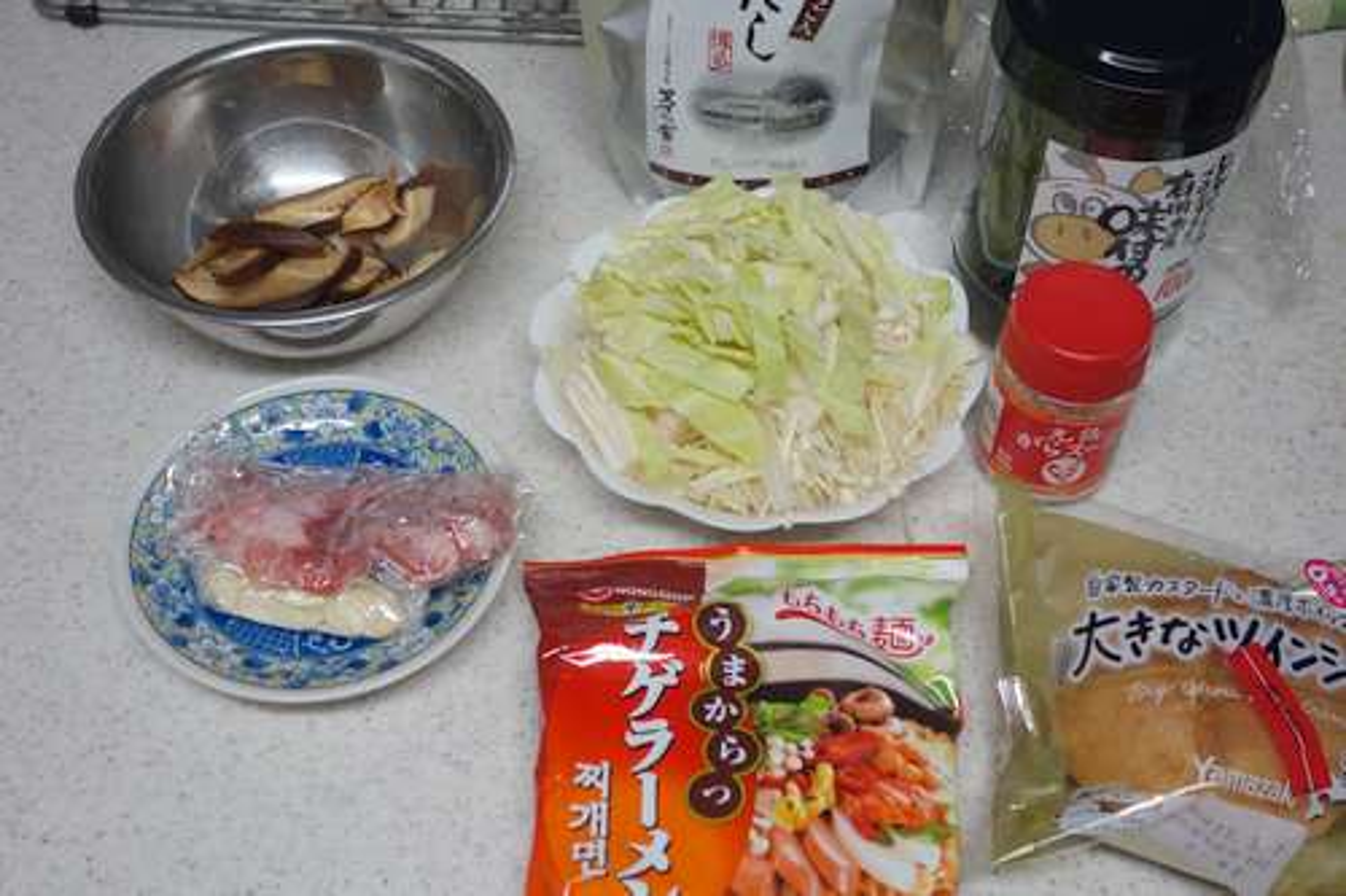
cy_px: 448
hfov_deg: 40.4
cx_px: 673
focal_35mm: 49
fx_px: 1831
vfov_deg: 27.5
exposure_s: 1/50
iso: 250
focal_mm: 18.02
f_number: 3.2
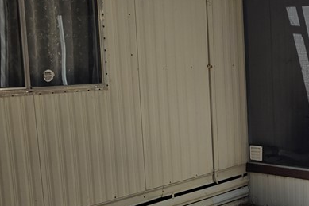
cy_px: 122
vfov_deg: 21.5
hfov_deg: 27.7
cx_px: 378
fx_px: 540
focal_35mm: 63
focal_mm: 6.3
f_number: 1.7
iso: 80
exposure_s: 1/4889
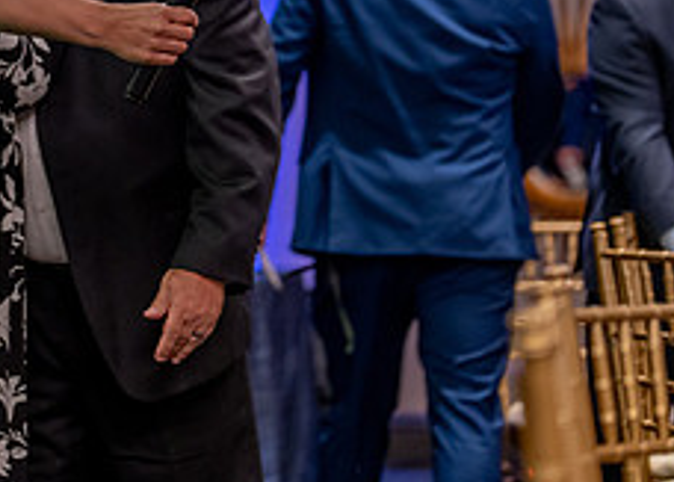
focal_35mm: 137
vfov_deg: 10.4
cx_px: 86
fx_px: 2623
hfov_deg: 14.5
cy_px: -3
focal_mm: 50
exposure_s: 1/320
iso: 800
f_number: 1.2
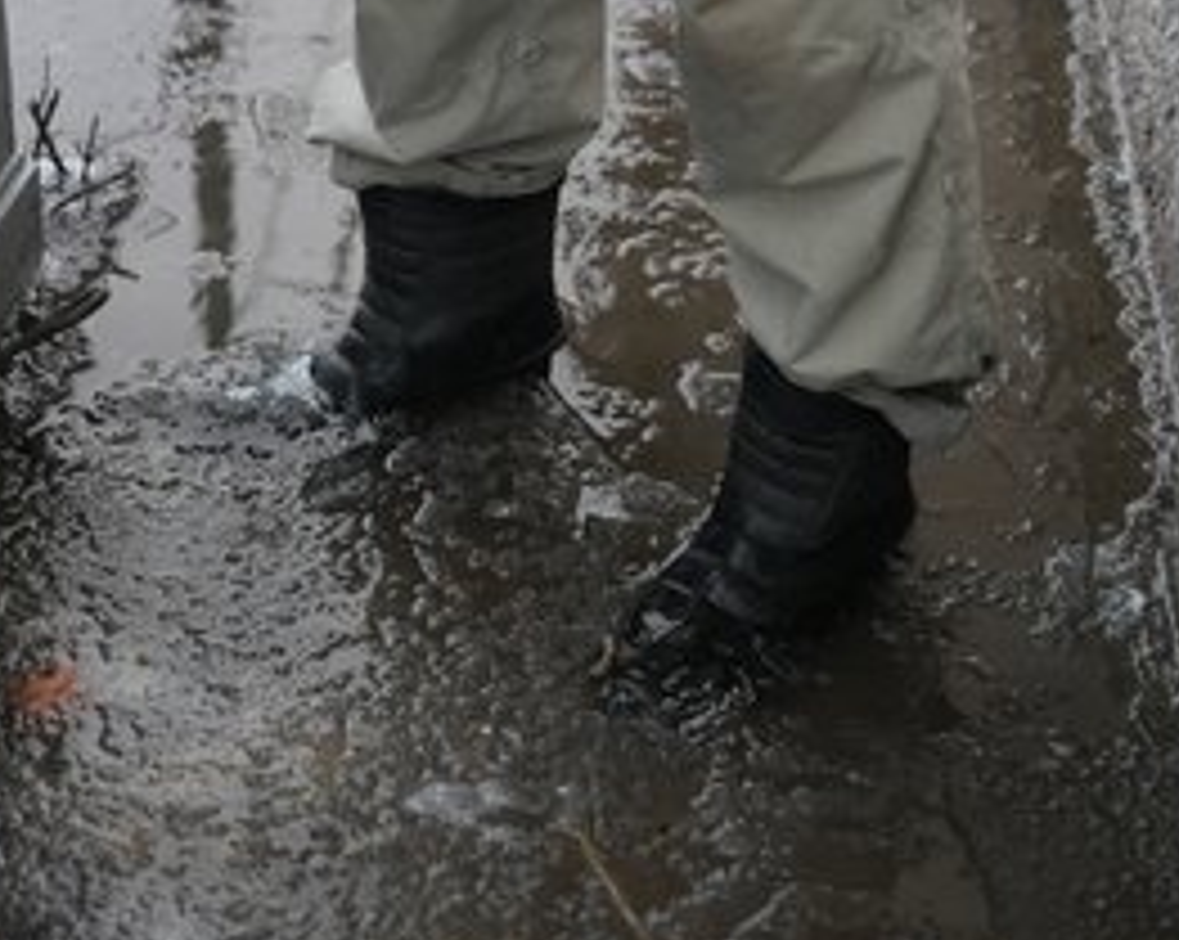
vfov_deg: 17.2
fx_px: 3102
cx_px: 472
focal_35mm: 89
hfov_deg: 21.5
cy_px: 380
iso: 640
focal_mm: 62
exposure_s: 1/200
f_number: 3.2
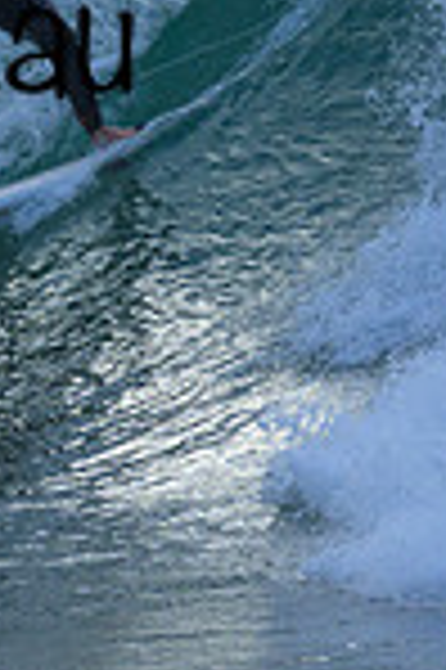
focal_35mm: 3111
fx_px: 57943
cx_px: -342
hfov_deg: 0.4
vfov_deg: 0.7
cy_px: -11
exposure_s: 1/2500
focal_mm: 800
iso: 640
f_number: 6.3
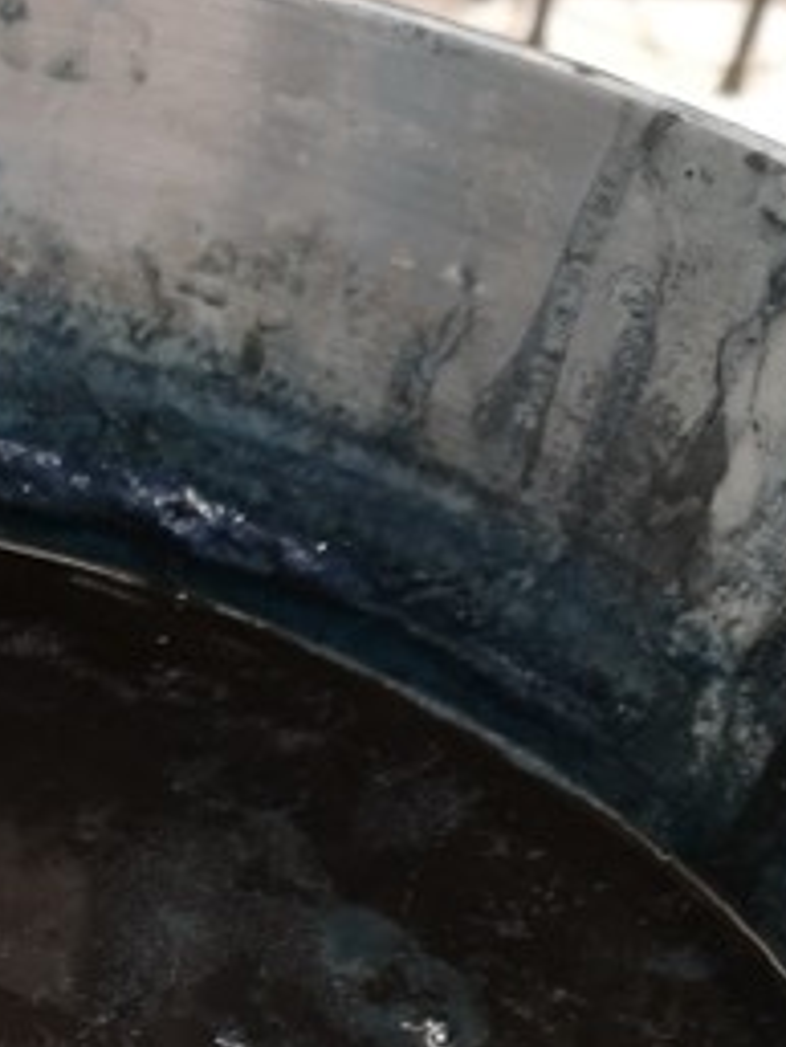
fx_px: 2541
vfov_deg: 22.0
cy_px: 1153
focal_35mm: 84
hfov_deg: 16.0
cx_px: -407
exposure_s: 1/60
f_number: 1.8
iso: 160
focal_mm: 5.58
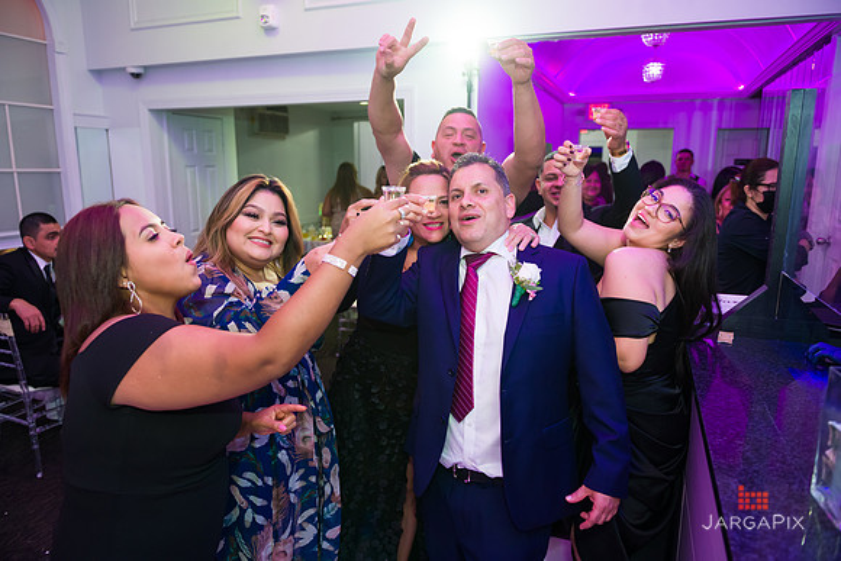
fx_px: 561
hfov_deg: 73.7
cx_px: 420
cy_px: 280
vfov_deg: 53.2
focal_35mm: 24
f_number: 3.2
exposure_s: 1/125
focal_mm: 24
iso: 800
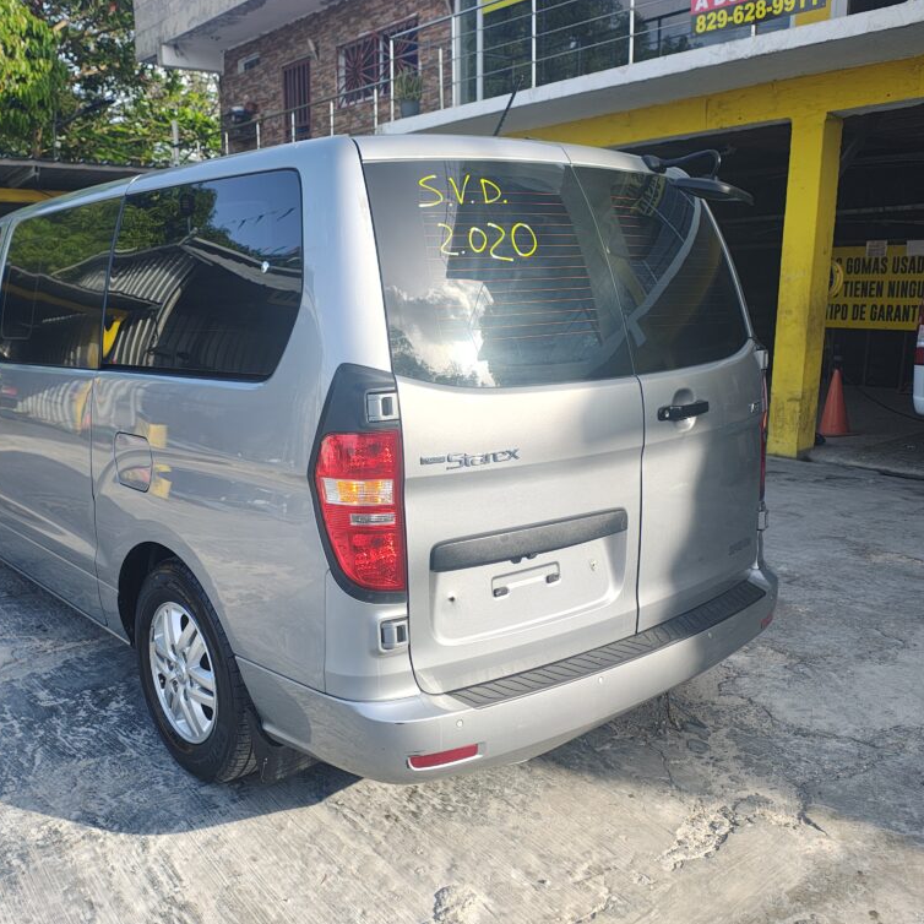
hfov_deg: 53.5
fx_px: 906
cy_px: 462
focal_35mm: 30
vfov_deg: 54.0
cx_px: 355
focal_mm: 5.89
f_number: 1.4
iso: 100
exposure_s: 1/354
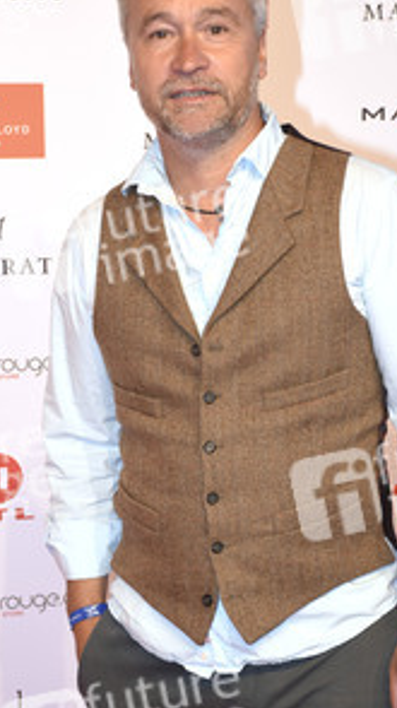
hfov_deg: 10.9
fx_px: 2081
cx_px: 195
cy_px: 364
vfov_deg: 19.3
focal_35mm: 111
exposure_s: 1/160
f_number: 5.6
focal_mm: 52
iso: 500
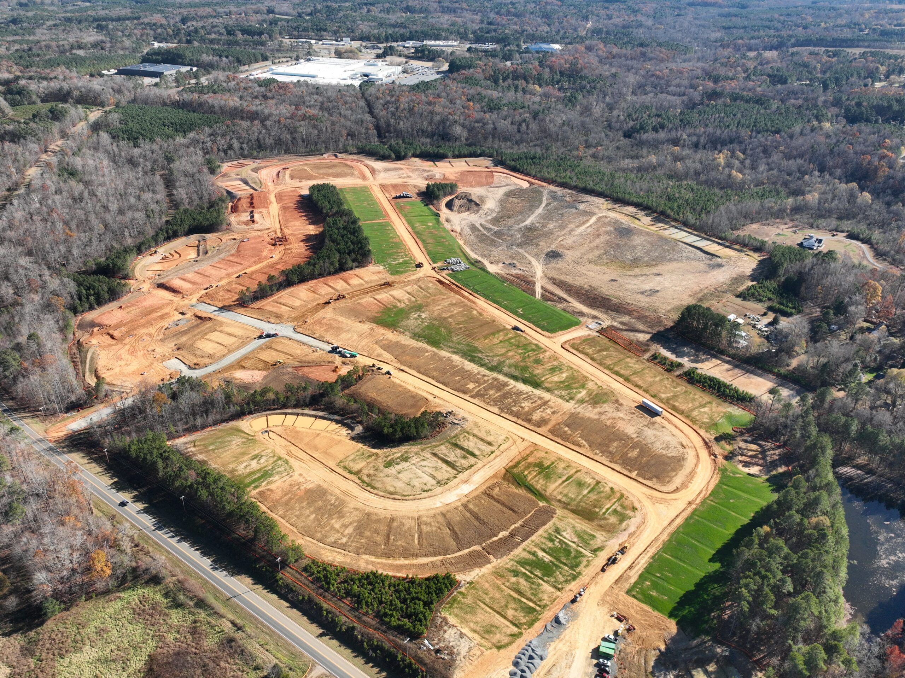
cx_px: 452
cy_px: 339
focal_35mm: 24
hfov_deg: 71.6
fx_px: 627
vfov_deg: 56.8
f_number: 2.8
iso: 140
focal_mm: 12.29
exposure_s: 1/1250
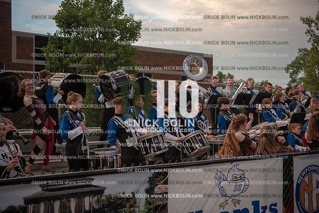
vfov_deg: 33.4
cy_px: 106
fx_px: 355
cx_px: 160
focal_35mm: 40
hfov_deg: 48.4
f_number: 3.2
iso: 800
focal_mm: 40
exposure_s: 1/640
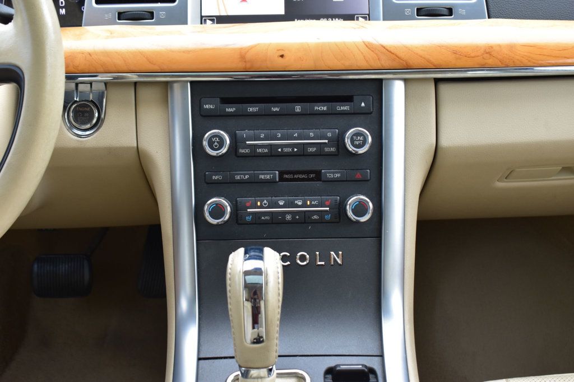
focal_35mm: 46
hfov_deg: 42.3
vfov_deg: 28.9
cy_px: 191
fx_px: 741
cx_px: 287
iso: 400
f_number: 6.3
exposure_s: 1/20
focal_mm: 31
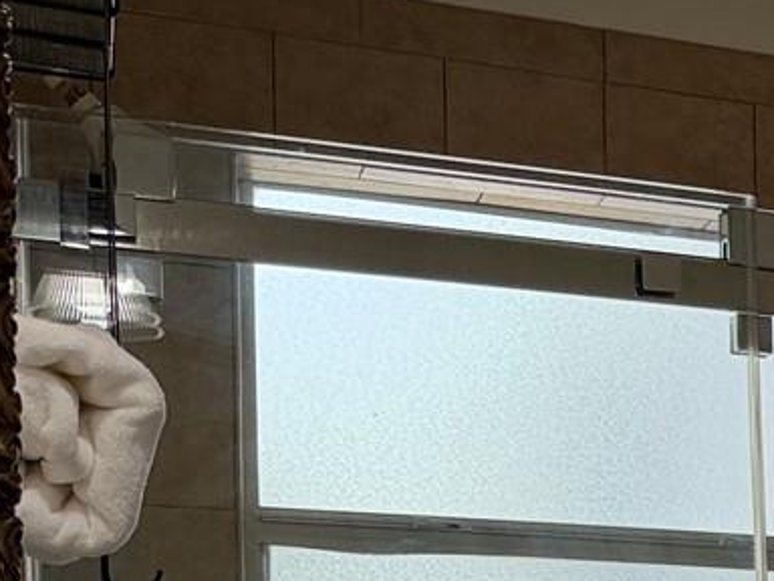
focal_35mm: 100
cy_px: 880
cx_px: 1439
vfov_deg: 13.9
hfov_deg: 16.2
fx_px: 2236
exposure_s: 1/571
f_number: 1.78
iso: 100
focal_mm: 6.76
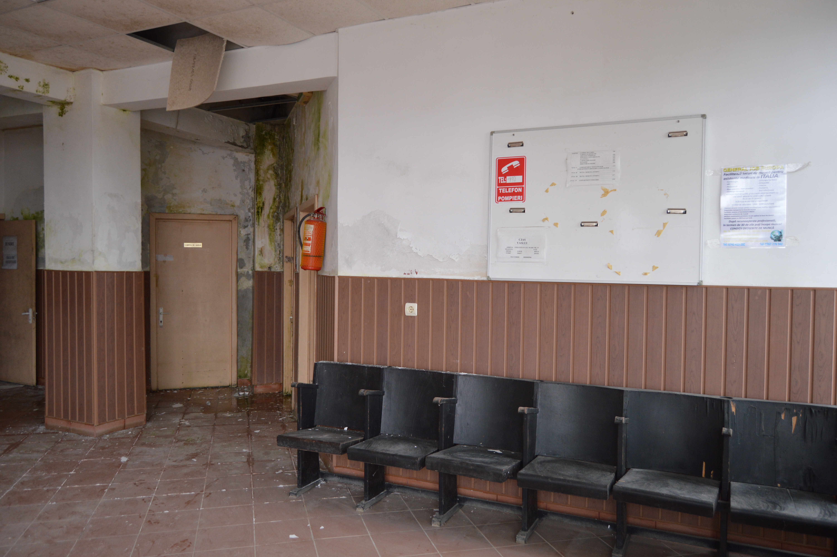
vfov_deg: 47.8
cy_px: 278
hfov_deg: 67.4
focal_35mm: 27
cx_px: 418
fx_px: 627
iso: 560
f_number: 3.5
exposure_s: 1/60
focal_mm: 18
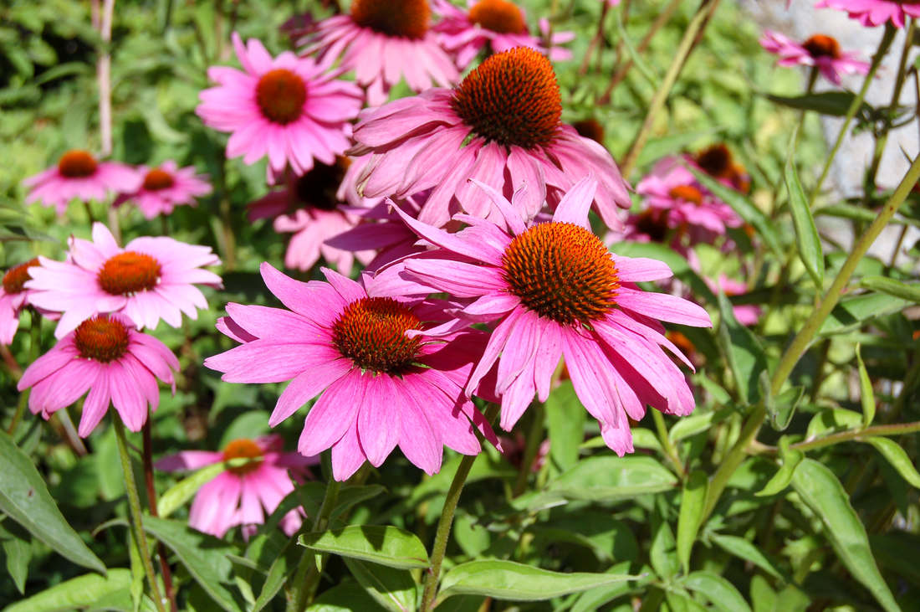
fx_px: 1532
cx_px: 460
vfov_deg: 22.6
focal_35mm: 60
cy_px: 306
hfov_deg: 33.4
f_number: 8
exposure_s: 1/500
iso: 200
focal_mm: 40
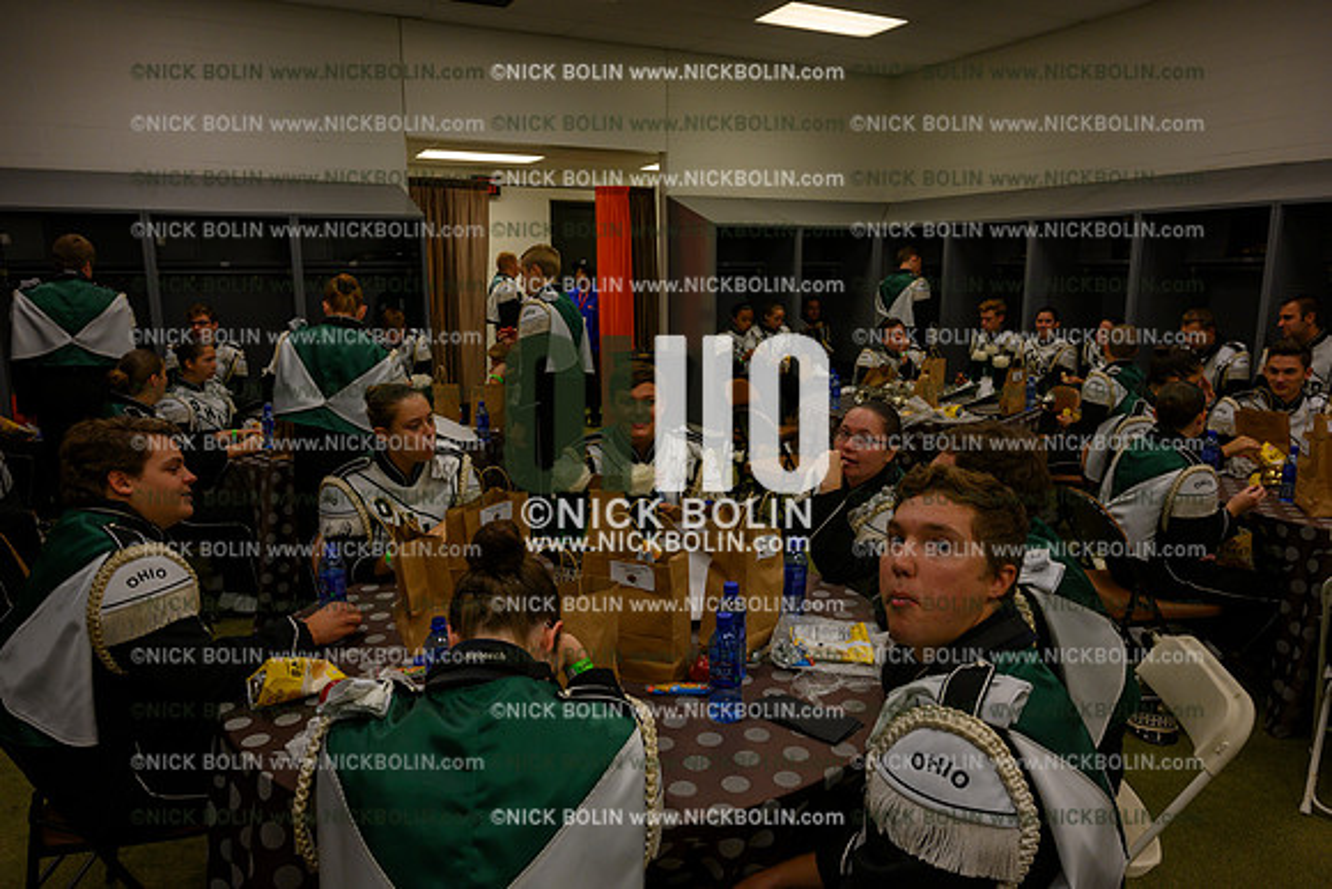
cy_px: 444
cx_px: 666
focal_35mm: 24
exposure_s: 1/60
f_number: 8
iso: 800
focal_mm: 24
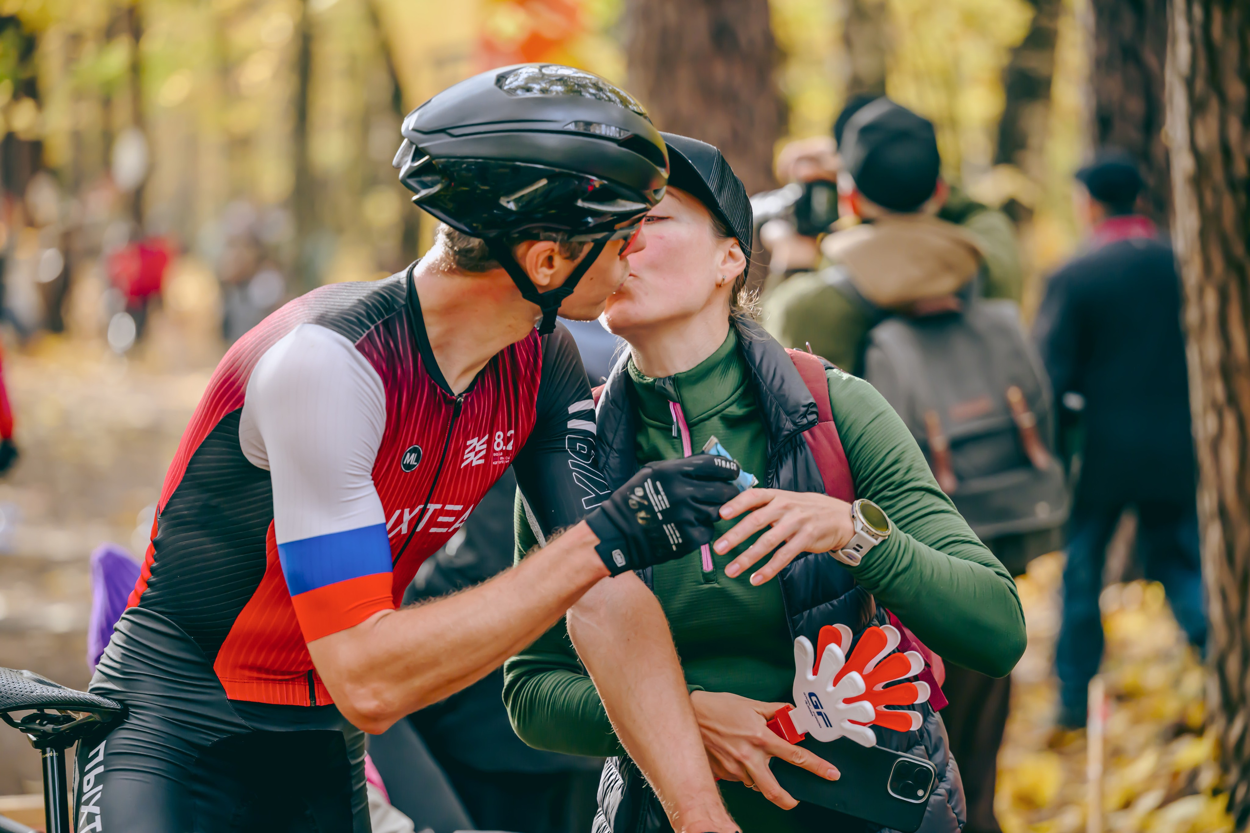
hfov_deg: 18.6
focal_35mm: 110
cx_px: 625
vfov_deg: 12.5
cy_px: 416
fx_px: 3819
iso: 1250
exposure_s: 1/1000
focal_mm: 110
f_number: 2.8
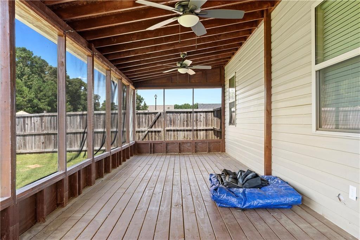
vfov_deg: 53.1
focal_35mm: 24
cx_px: 180
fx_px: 240
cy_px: 120
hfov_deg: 73.8
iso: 100
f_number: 8
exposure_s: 1/4
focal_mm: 24
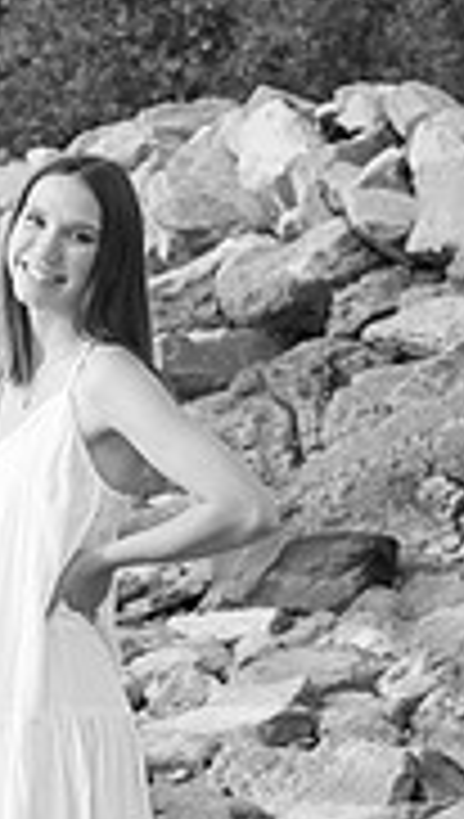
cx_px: 9
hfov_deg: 6.7
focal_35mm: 181
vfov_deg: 11.9
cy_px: 585
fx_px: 3941
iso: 400
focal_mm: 70
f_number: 8
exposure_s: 1/320
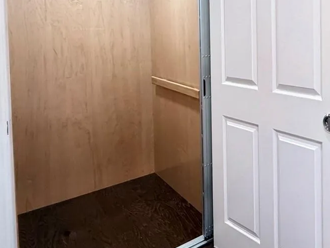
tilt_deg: -1.5
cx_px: 309
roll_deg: +0.7
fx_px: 324
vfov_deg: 39.7
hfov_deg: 47.3
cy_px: 41
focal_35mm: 34
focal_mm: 2.22
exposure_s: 1/60
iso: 250
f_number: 2.2
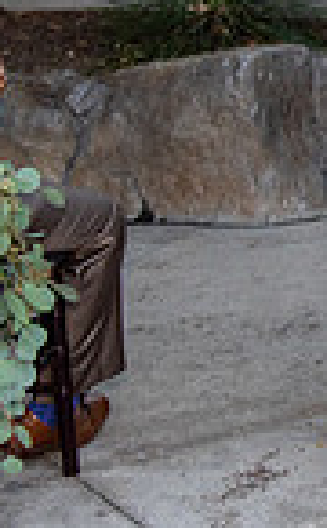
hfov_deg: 8.3
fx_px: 1992
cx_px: 872
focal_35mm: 139
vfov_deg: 14.9
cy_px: 46
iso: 500
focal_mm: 34
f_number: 5
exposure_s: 1/250
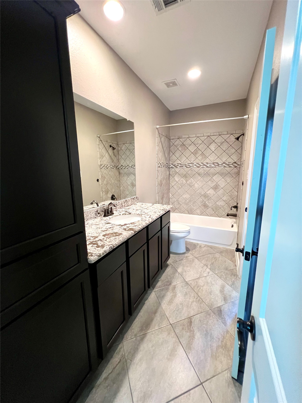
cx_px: 151
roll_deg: +0.7
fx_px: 151
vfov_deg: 106.2
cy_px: 202
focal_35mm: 13
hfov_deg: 89.9
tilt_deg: -10.6
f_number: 1.8
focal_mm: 1.57
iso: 800
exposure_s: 1/60
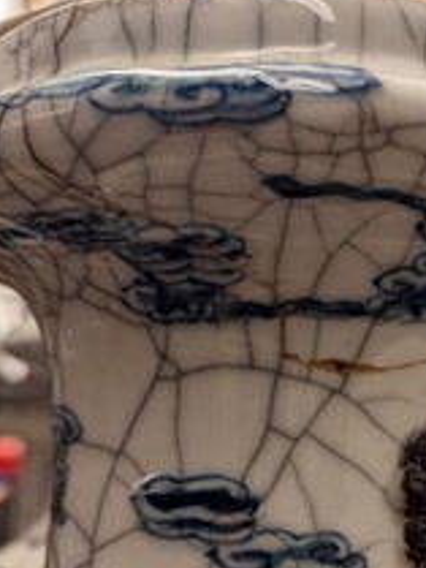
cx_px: 313
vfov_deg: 40.2
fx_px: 754
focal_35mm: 46
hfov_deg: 31.1
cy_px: 416
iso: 129
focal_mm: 6.81
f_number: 1.85
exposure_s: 1/100
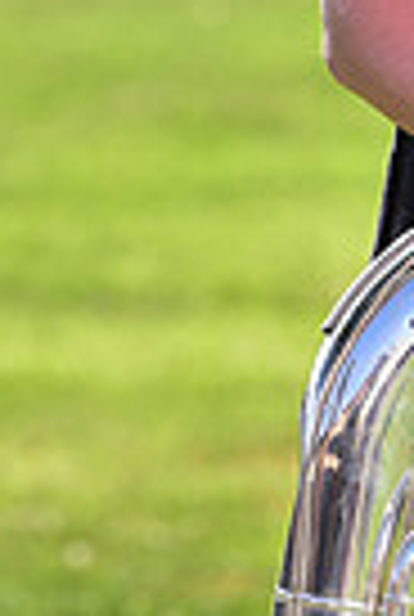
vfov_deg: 2.9
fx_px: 12340
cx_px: 704
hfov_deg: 1.9
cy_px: -292
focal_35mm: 719
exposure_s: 1/250
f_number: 5.6
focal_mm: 170
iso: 100
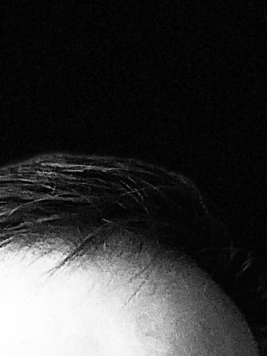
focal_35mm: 120
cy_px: 640
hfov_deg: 12.3
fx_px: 1234
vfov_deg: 14.5
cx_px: 82
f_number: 1.9
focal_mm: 2.69
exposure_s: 1/60
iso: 200
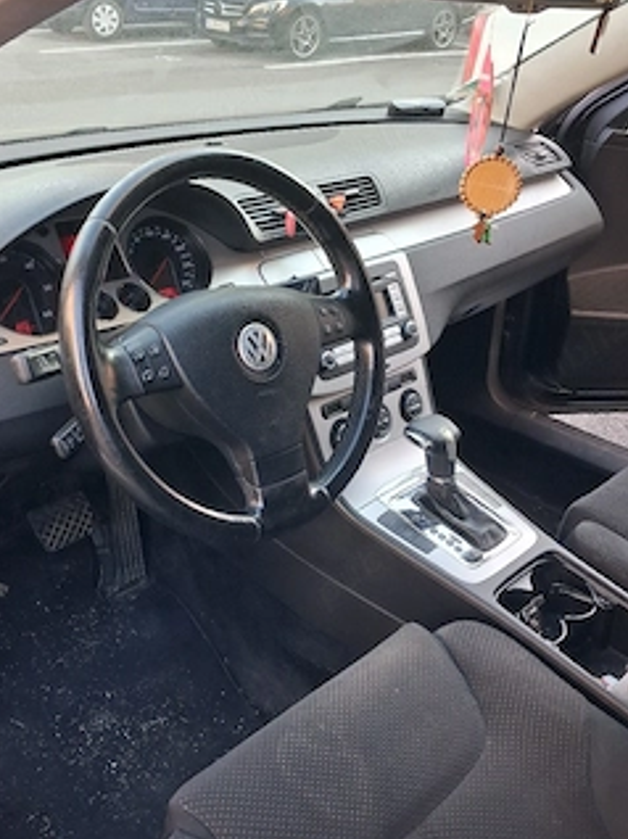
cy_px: 367
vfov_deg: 53.8
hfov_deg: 41.5
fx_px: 824
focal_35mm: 34
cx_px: 248
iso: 200
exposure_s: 1/100
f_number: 1.8
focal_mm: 4
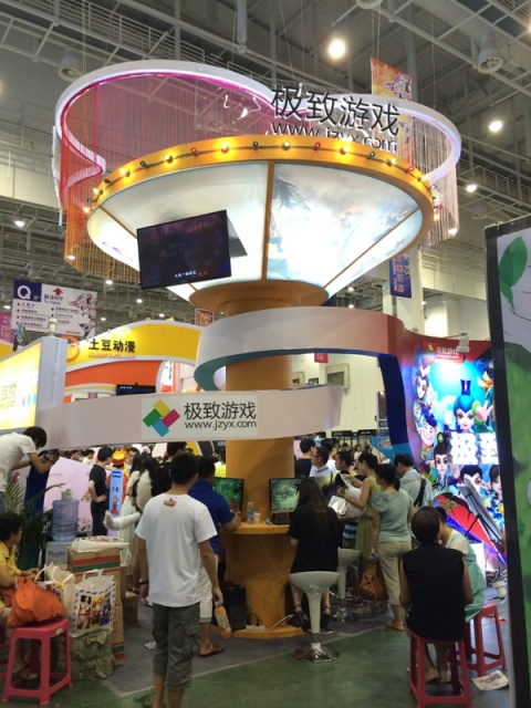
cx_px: 266
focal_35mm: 30
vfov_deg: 60.0
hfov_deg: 46.8
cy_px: 354
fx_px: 614
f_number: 2.2
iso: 80
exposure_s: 1/30
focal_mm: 4.12
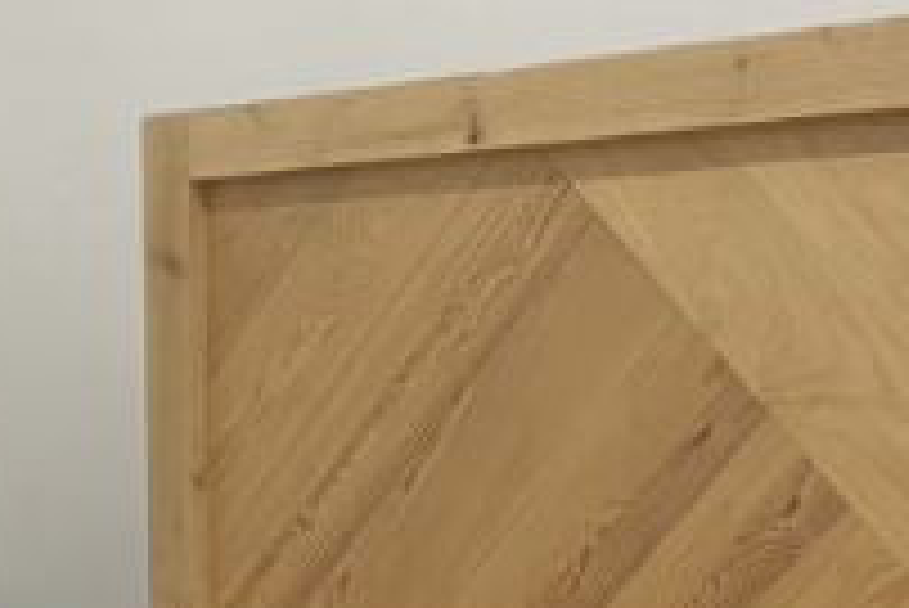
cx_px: 81
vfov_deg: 12.7
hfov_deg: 18.7
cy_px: 585
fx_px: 2704
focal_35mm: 107
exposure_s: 1/60
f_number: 1.6
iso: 250
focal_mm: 4.2
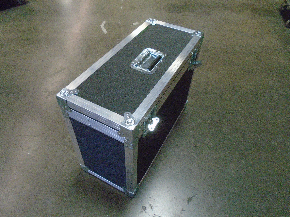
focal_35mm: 26
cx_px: 145
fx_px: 218
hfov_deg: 67.3
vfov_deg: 53.1
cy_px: 108
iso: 800
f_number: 3.2
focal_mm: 4.6
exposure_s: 1/160
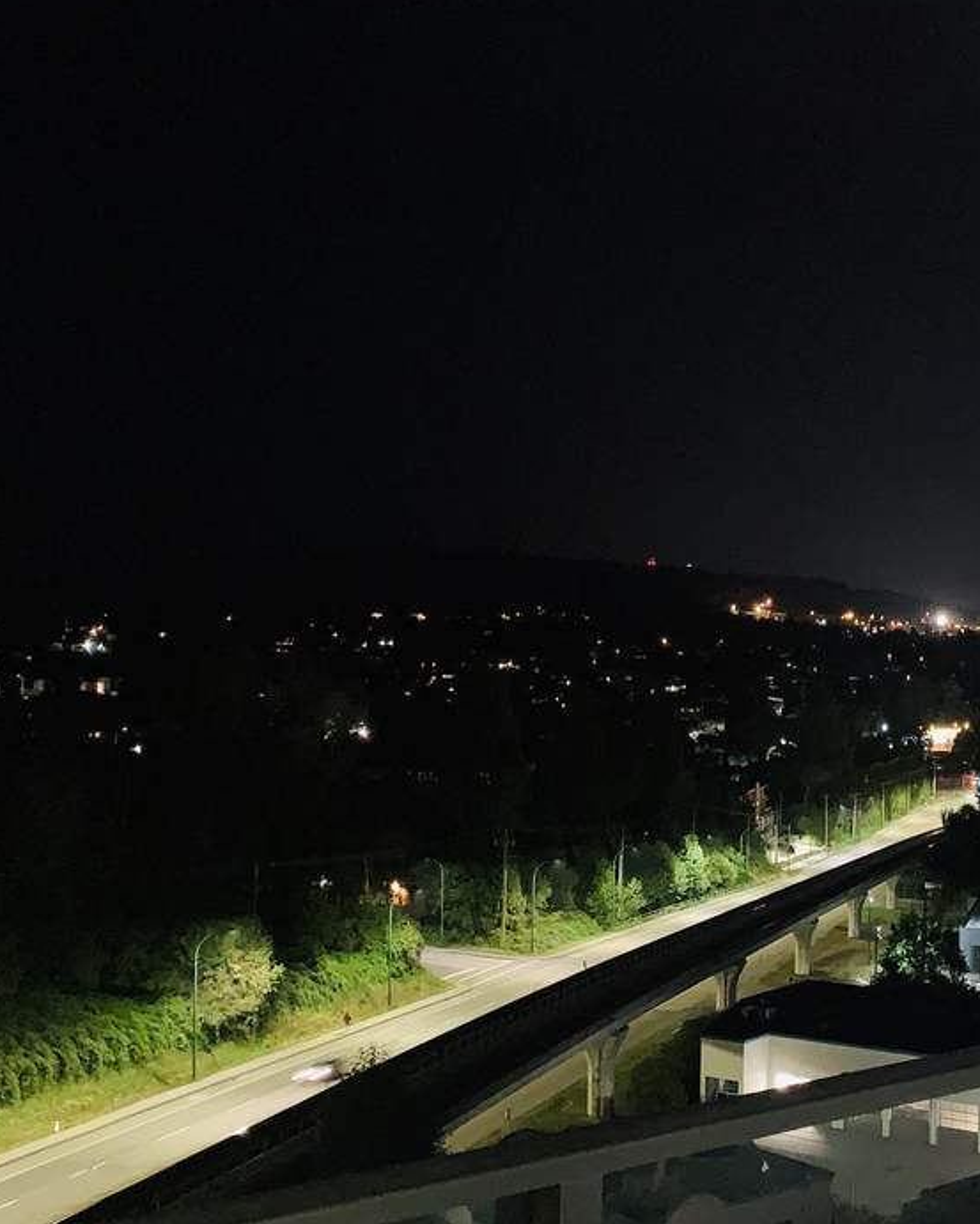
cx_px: 898
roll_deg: -1.1
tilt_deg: -1.8
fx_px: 1704
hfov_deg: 30.5
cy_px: 716
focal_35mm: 47
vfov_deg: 39.4
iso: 640
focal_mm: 4.25
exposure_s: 1/4
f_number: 1.8
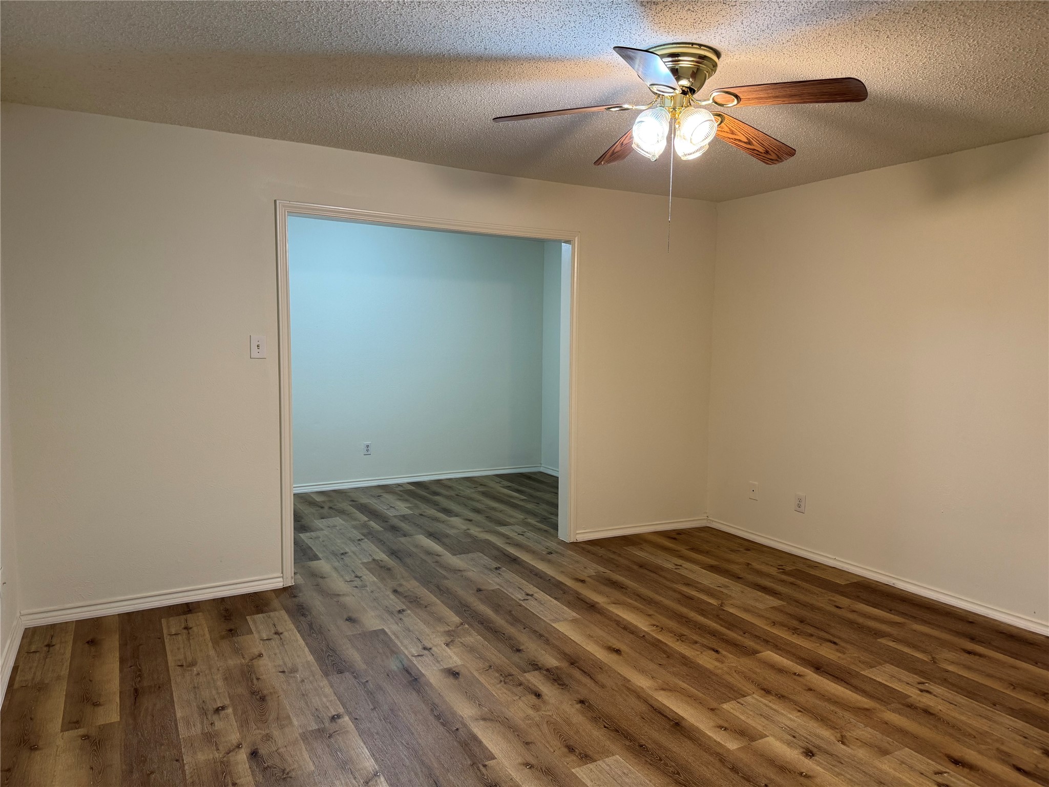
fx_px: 727
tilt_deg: -5.4
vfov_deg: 56.8
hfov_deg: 71.6
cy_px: 394
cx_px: 524
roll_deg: -0.9
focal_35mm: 24
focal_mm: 6.76
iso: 160
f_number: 1.78
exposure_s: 1/60
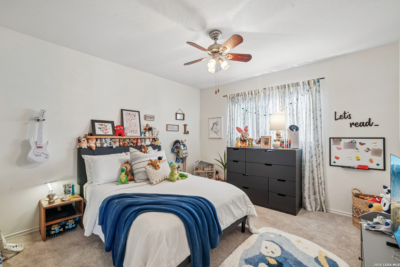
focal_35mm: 15
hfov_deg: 100.4
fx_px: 167
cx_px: 200
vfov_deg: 77.3
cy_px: 134
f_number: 8
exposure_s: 1/8
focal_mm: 15
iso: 500
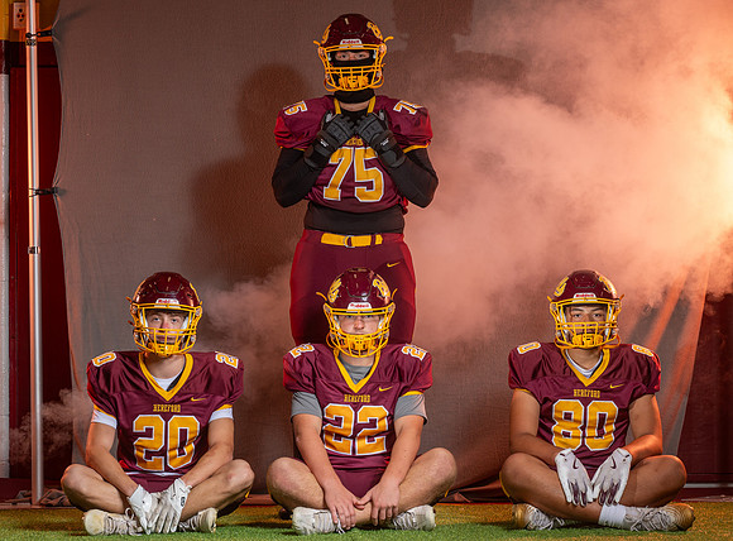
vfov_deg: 13.5
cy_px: 236
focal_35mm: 108
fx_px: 2280
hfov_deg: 18.3
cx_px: 385
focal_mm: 70
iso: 80
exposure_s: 1/160
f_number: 4.5
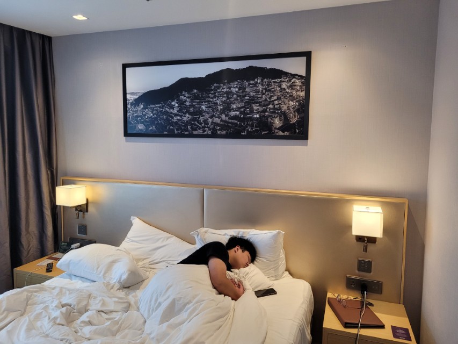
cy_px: 172
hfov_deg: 67.3
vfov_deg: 53.1
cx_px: 229
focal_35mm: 26
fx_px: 344
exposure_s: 1/120
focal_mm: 5.4
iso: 320
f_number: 1.8
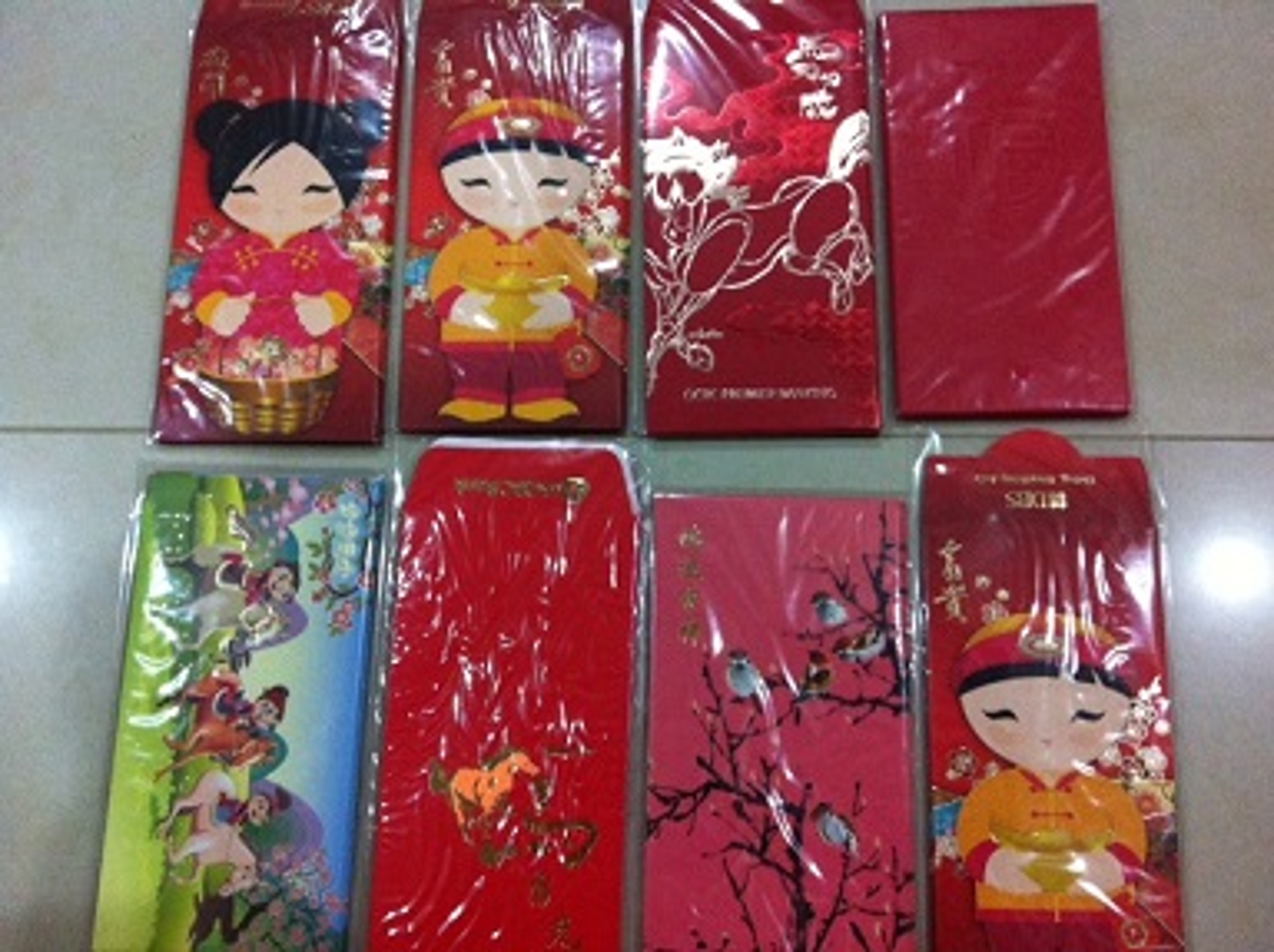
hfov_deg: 52.7
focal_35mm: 35
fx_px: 1287
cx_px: 637
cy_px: 476
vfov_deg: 40.6
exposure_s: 1/17
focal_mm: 3.85
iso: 400
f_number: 2.8
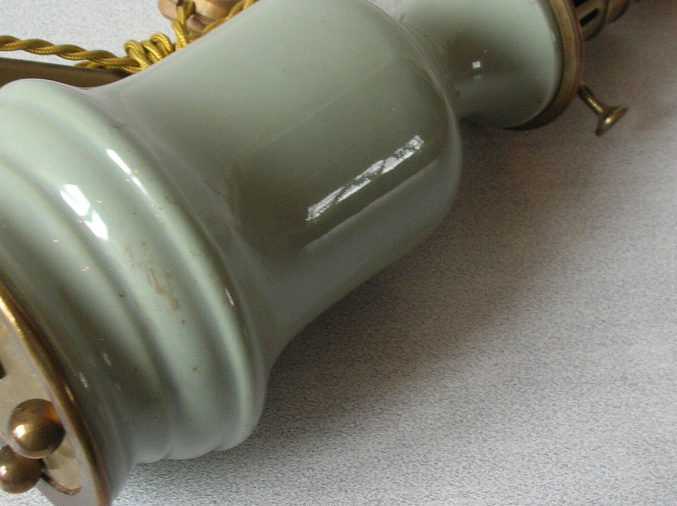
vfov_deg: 25.5
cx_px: 319
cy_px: 174
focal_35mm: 57
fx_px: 1114
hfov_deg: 33.8
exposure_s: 1/10.5
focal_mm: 5.8
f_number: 2.8
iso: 50
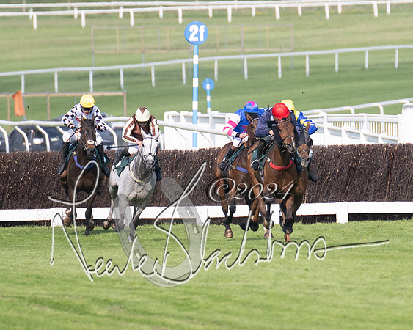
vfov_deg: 1.7
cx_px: 246
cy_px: 164
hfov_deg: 2.1
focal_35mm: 917
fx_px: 11201
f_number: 4
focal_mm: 280
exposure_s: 1/3200
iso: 400
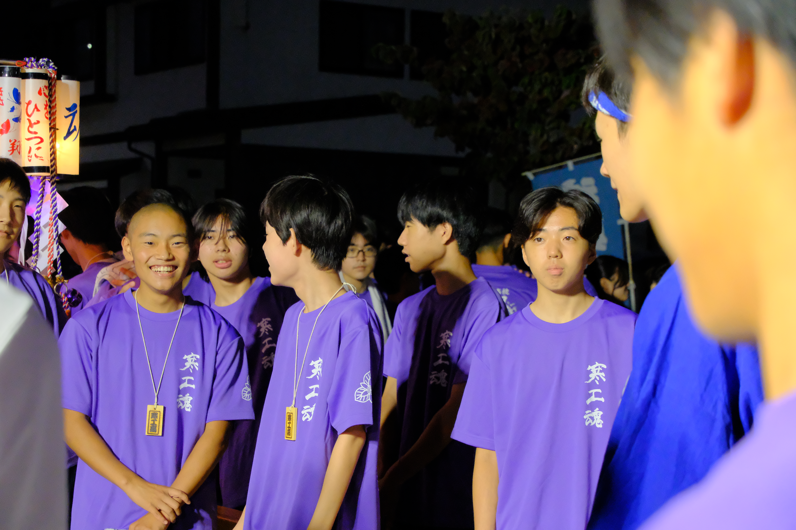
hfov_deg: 26.0
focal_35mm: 78
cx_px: 398
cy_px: 265
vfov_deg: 17.5
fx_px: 1725
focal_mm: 52.1
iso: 12800
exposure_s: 1/240
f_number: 5.6
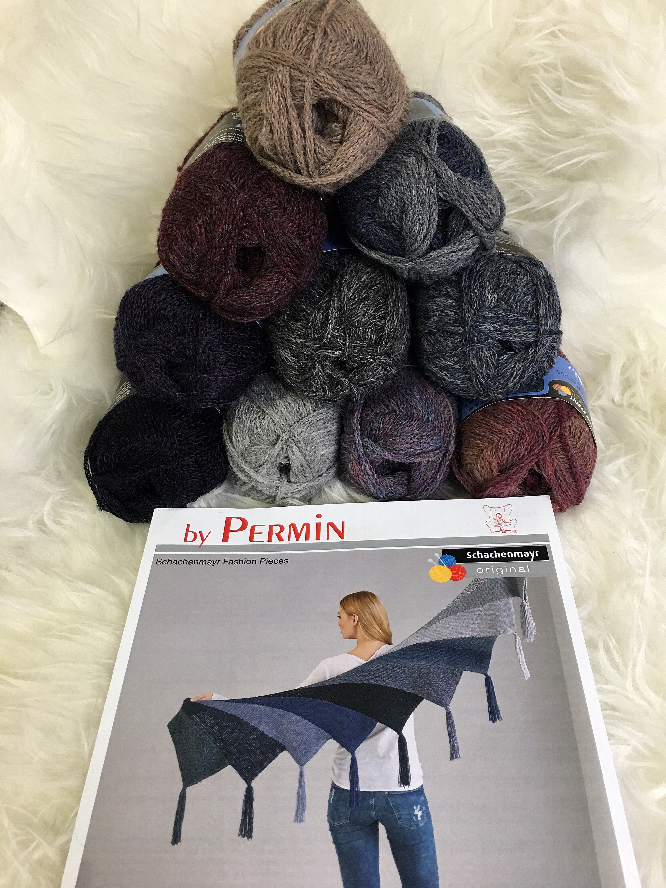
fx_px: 744
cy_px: 444
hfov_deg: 48.2
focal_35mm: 29
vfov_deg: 61.7
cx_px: 333
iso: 50
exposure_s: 1/17
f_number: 2.2
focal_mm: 4.15
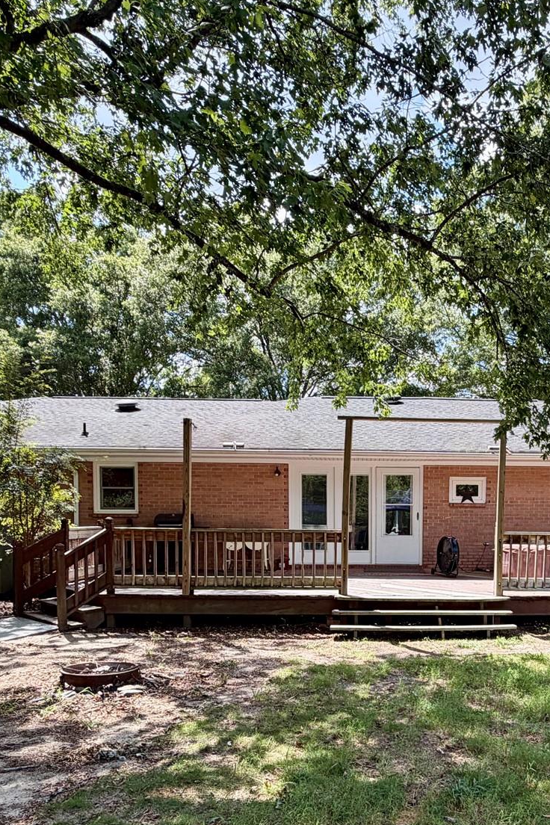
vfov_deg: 65.6
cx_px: 392
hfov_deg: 46.7
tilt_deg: -3.0
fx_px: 619
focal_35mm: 27
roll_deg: +0.8
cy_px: 552
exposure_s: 1/274
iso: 50
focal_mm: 2.22
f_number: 2.2
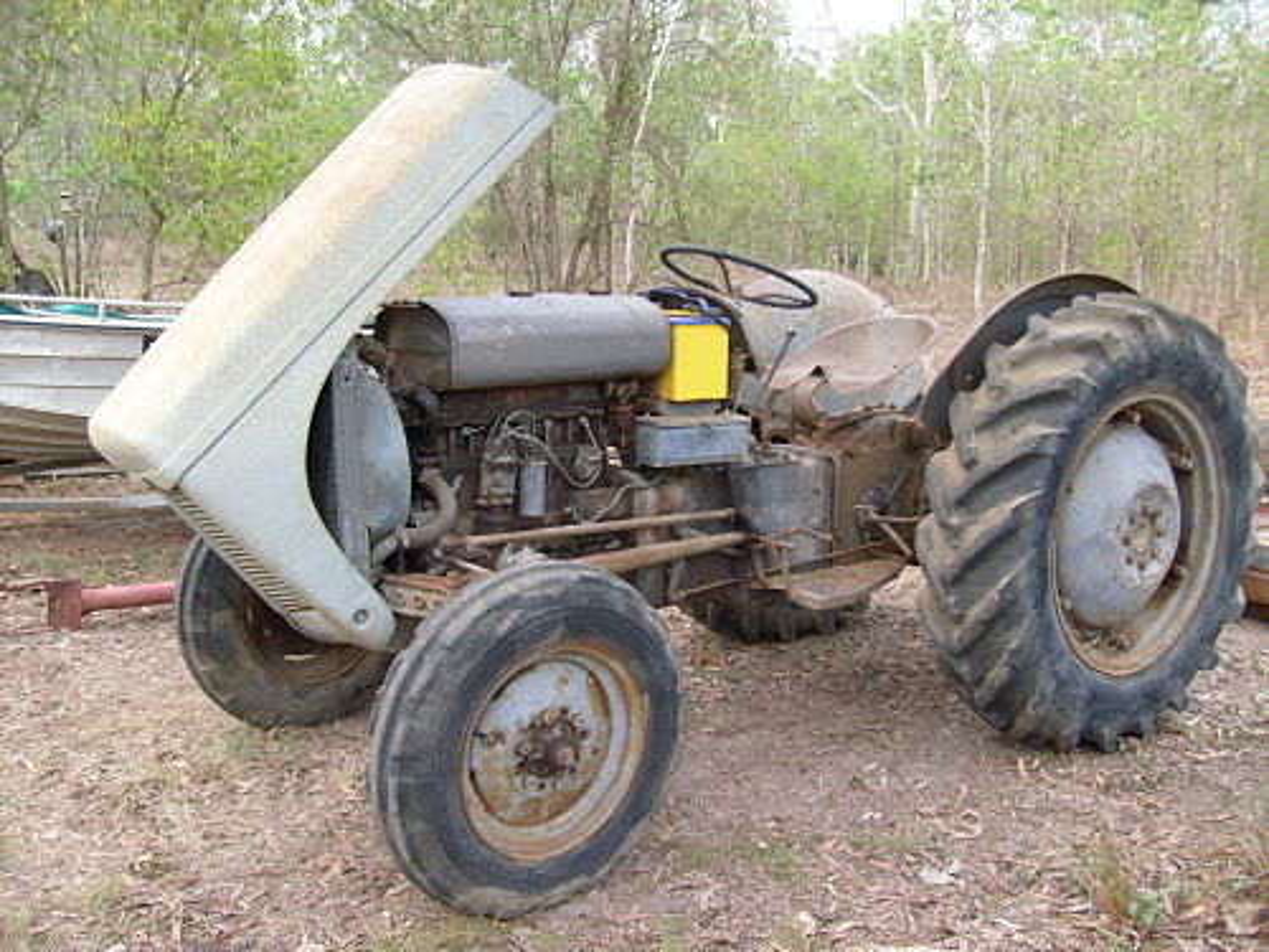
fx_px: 1283
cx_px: 634
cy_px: 476
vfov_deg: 40.7
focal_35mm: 35
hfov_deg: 52.6
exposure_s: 1/60
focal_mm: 5.8
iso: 80
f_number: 2.8
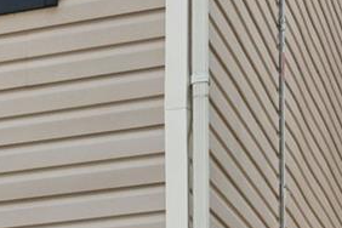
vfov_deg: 7.9
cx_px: -452
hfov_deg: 10.4
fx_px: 1653
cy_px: 104
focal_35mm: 174
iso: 100
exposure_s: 1/80
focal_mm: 24
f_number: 13
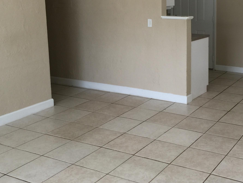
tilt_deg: -8.0
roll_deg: -0.8
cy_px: 49
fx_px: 344
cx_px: 176
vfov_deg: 29.3
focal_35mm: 49
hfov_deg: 38.1
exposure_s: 1/30
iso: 40
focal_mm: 4.15
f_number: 2.2
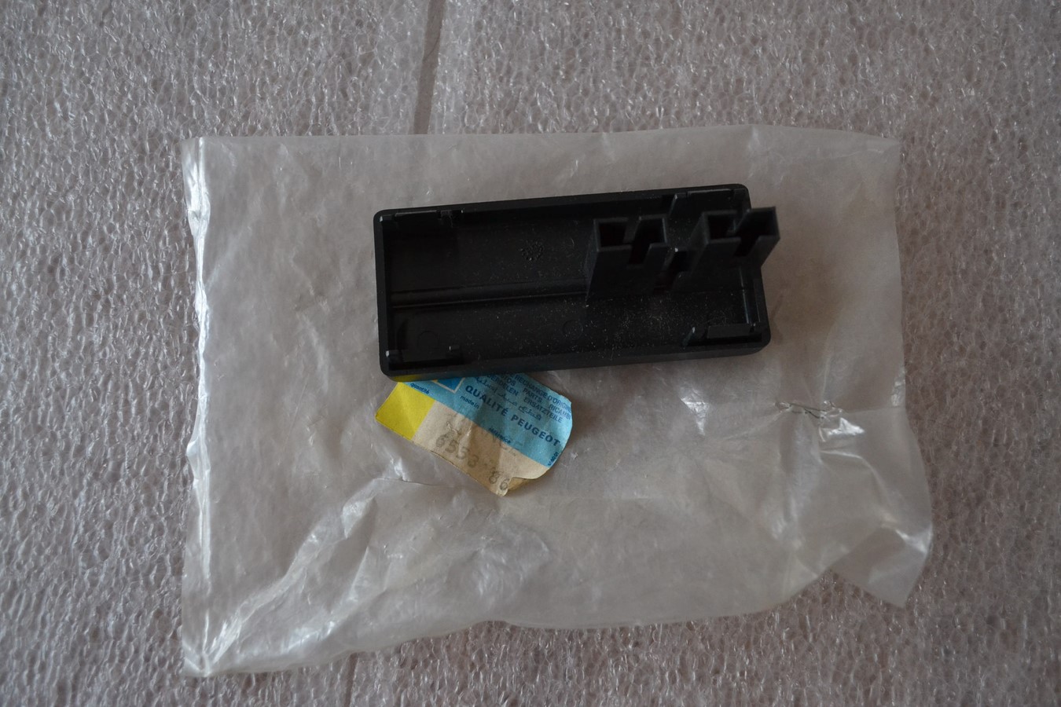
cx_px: 530
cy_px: 354
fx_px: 973
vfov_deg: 40.0
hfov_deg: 57.2
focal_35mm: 33
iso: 1400
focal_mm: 22
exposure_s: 1/60
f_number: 3.8
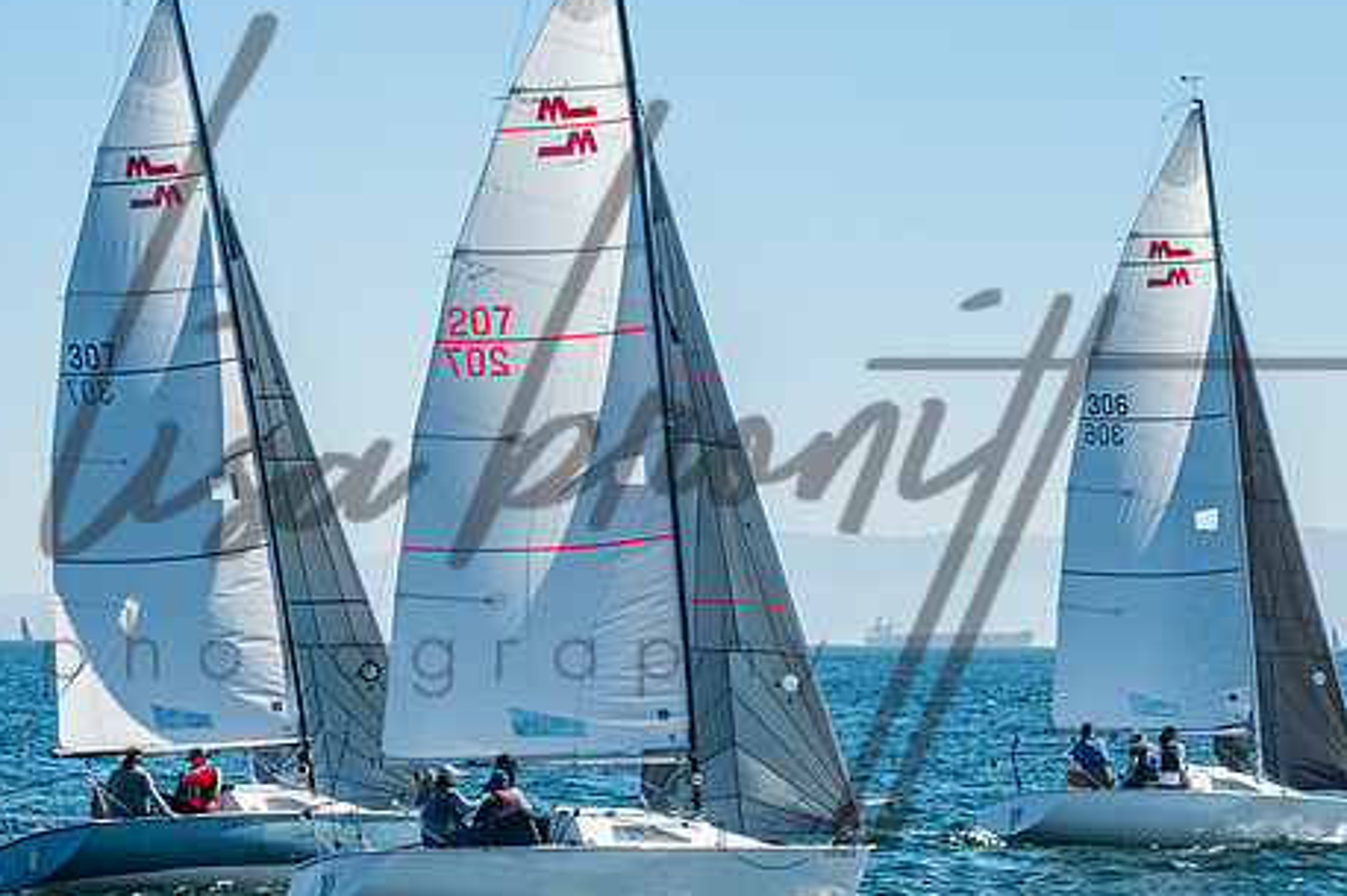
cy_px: 440
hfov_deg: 10.6
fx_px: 7293
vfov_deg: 7.0
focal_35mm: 195
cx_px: 712
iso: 400
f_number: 10
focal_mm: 93
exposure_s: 1/500
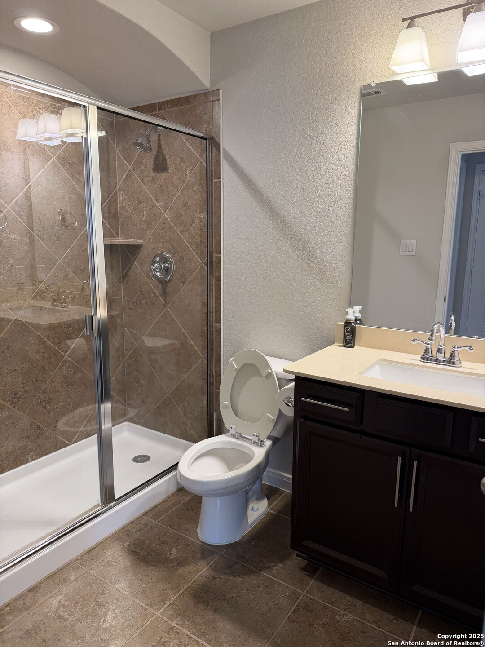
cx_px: 242
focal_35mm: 24
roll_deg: -0.4
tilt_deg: -11.1
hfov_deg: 56.8
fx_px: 448
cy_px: 324
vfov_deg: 71.6
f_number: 1.78
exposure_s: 1/60
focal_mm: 6.76
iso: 125
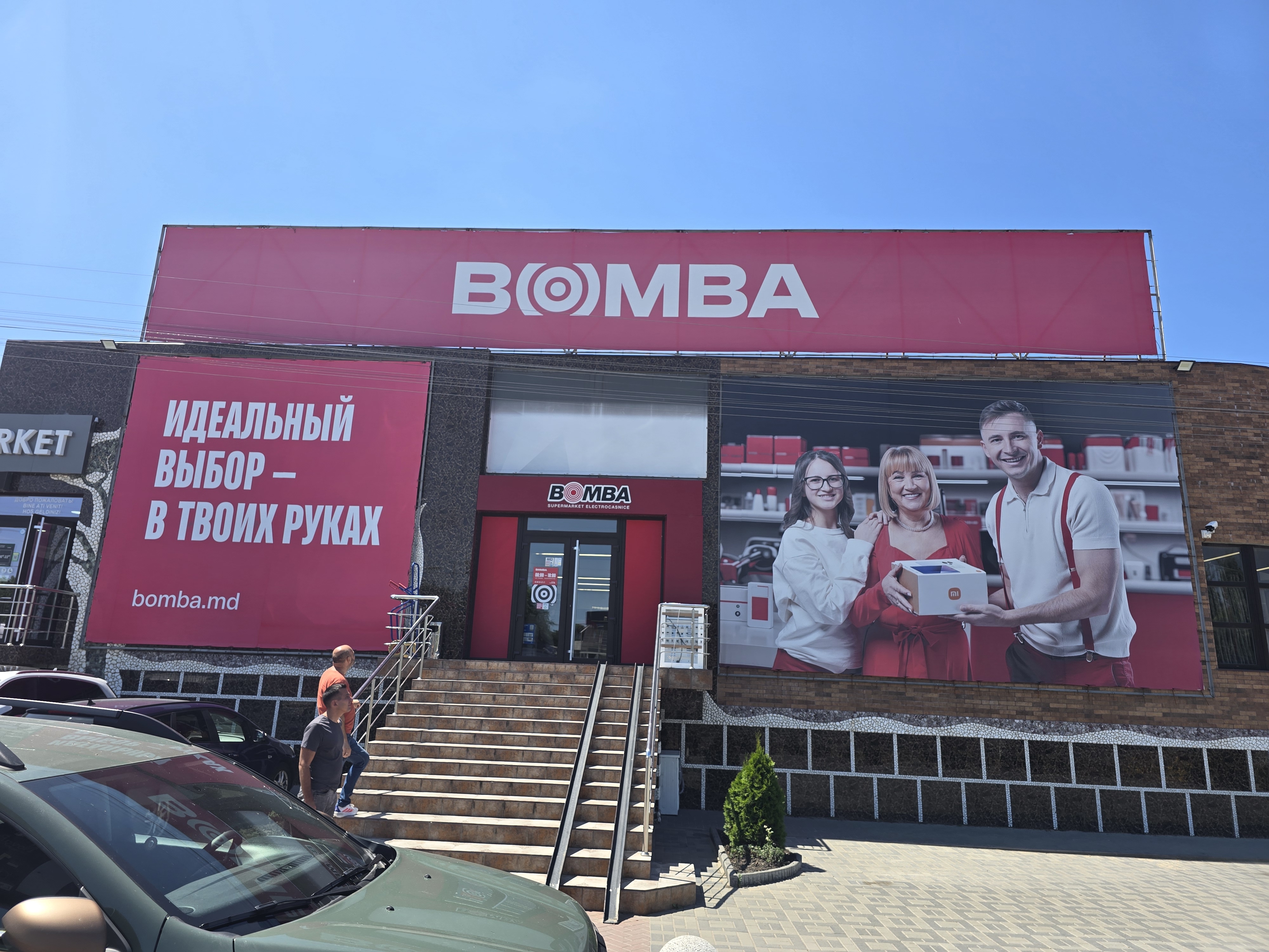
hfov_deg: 73.9
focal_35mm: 23
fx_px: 843
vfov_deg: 58.9
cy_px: 476
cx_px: 634
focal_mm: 6.3
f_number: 1.7
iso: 12
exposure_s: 1/568
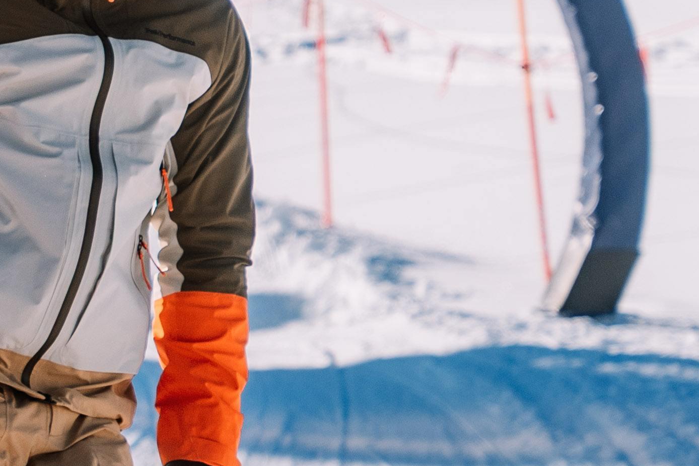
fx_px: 6739
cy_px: 223
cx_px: -564
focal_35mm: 347
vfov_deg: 4.0
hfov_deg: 5.8
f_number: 4
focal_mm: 70
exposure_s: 1/1600
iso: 100
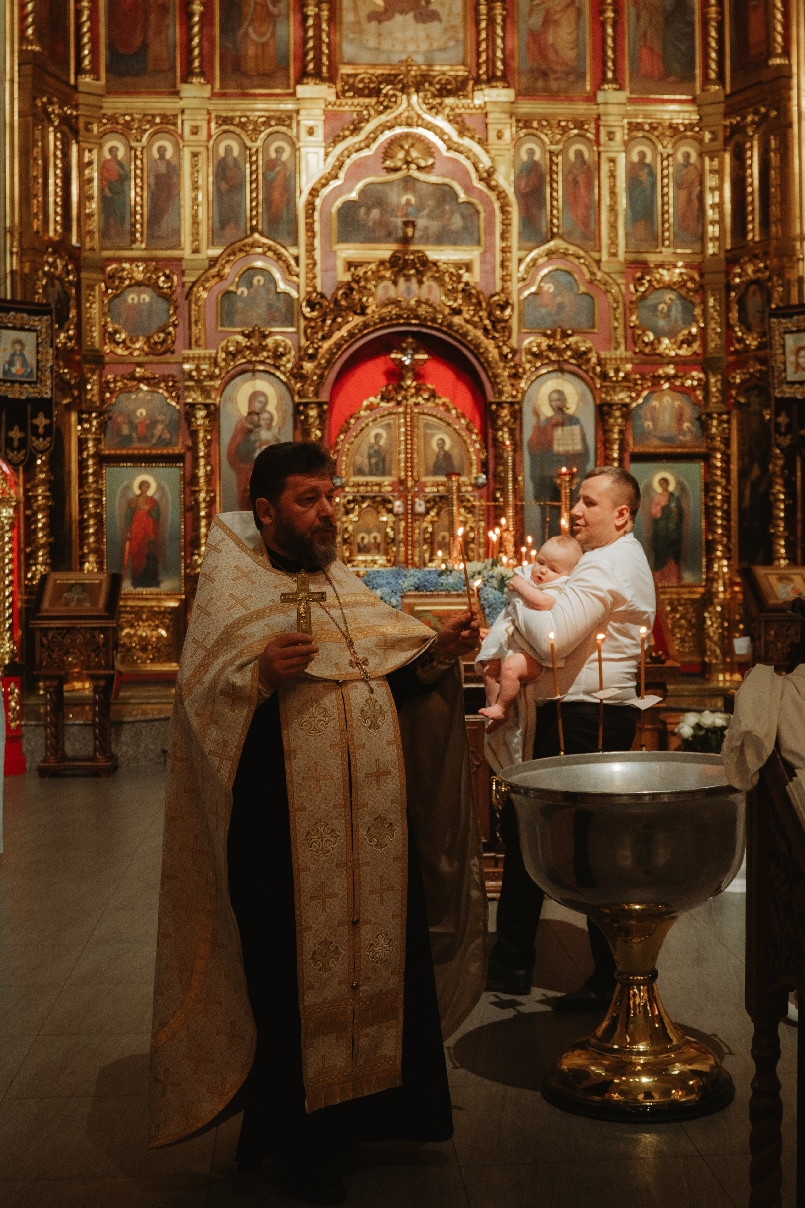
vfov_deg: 46.4
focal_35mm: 42
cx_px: 402
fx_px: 1409
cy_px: 604
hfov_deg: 31.9
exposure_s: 1/320
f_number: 2.8
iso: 2000
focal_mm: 28
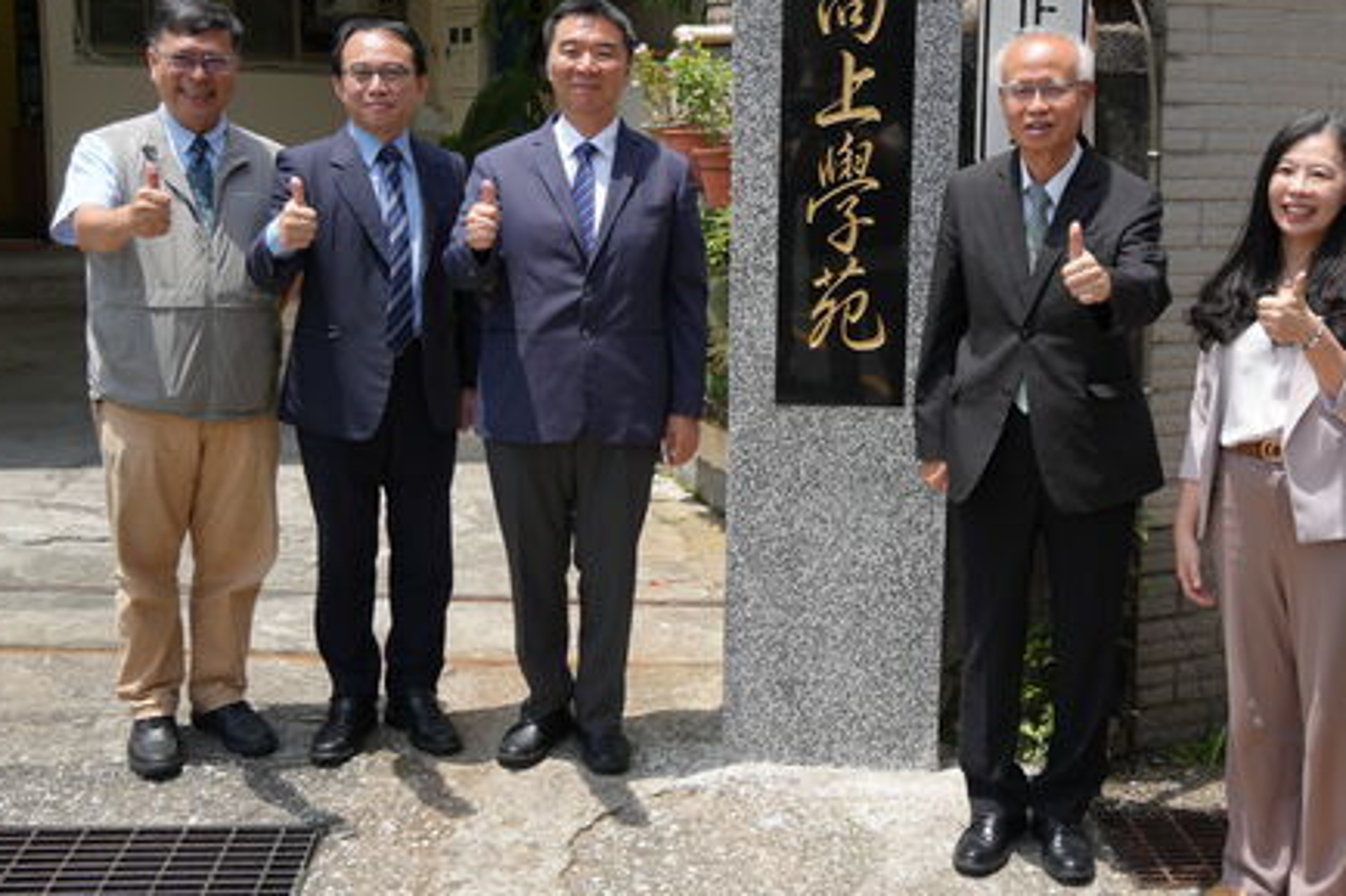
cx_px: 887
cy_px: 400
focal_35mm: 48
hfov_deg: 40.9
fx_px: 1782
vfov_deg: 28.2
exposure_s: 1/500
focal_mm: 23
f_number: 4.5
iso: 100
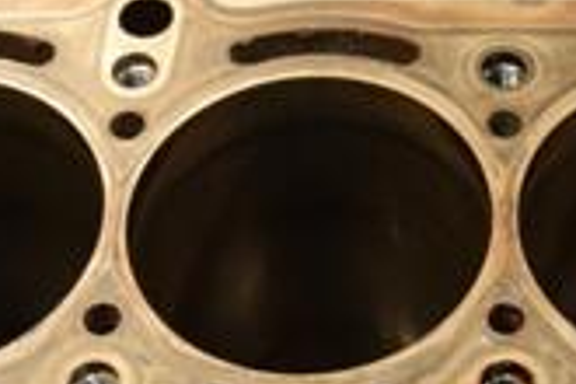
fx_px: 1920
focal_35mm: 120
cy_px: 332
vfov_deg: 11.4
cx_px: 468
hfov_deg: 16.9
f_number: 5
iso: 800
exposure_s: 1/125
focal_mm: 22
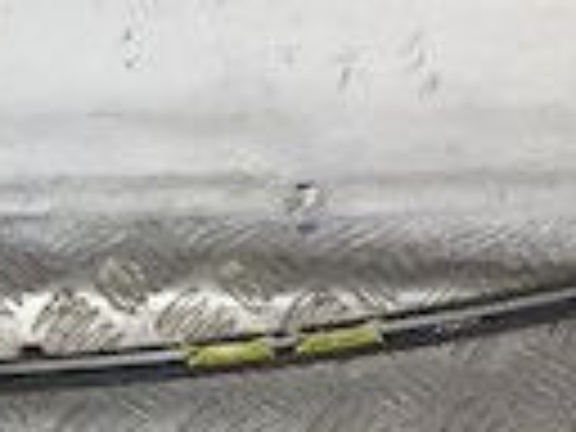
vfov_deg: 10.2
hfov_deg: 12.4
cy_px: 180
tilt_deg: -48.7
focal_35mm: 145
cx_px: -490
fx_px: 2413
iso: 50
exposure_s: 1/33
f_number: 2.2
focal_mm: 4.15
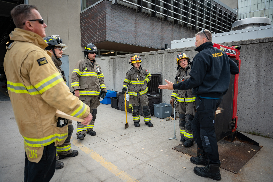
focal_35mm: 24
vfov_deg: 53.1
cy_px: 91
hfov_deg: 73.7
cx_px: 136
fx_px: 182
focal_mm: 24
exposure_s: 1/1250
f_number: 2.8
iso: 200
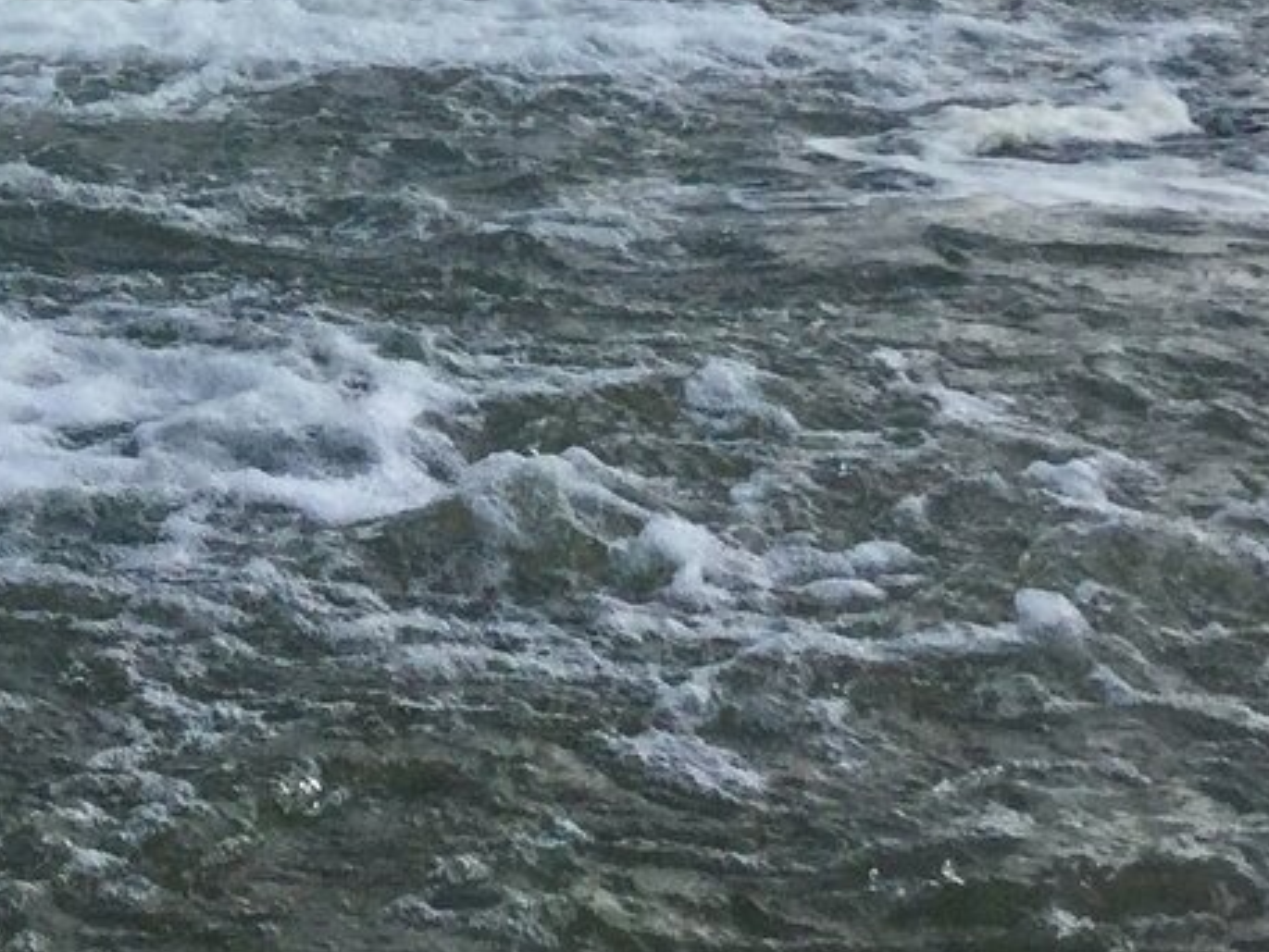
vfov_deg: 11.8
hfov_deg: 15.5
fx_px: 4474
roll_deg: +0.1
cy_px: -303
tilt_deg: -2.3
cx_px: -292
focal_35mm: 122
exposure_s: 1/1664
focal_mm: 3.3
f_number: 2.4
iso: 25
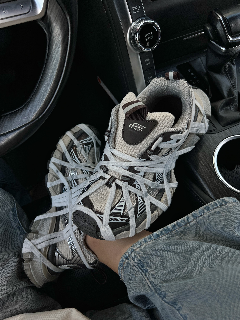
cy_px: 160
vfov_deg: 67.3
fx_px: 240
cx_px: 120
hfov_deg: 53.1
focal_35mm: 26
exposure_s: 1/674
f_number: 1.5
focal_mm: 5.7
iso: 50
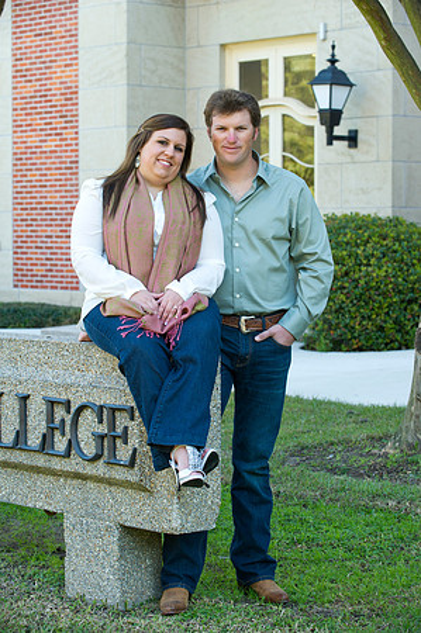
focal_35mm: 95
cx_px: 210
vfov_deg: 21.5
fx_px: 1670
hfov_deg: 14.4
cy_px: 316
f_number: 5.6
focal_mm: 95
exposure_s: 1/125
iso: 400
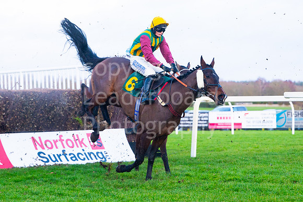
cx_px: 133
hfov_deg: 14.6
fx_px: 1185
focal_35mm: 141
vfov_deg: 9.7
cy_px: 80
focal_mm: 96
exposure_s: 1/1000
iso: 1250
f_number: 3.5
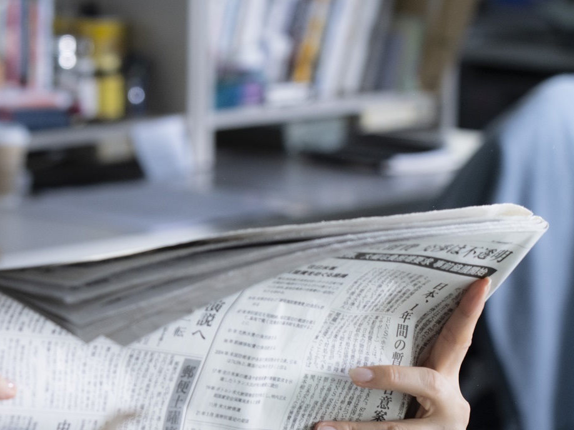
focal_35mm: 220
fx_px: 3647
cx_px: -33
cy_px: 257
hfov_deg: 8.9
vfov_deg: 6.7
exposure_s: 1/160
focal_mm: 105
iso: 1250
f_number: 5
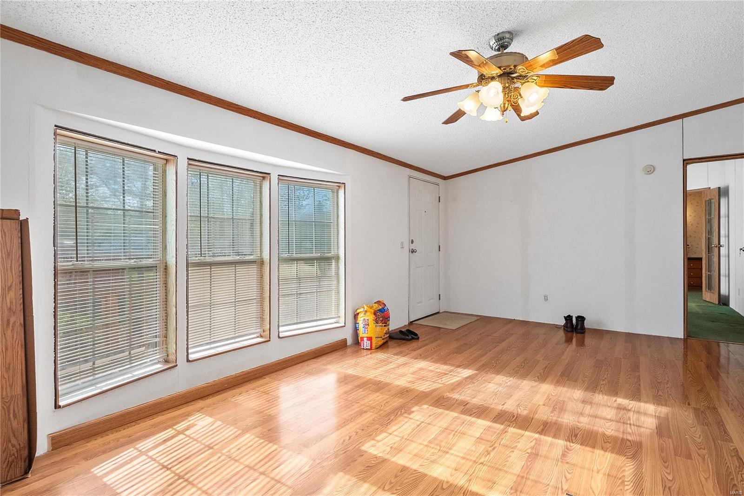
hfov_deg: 90.0
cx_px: 372
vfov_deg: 67.4
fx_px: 372
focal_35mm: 18
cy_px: 248
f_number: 9
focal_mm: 9
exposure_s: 1/30
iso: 640
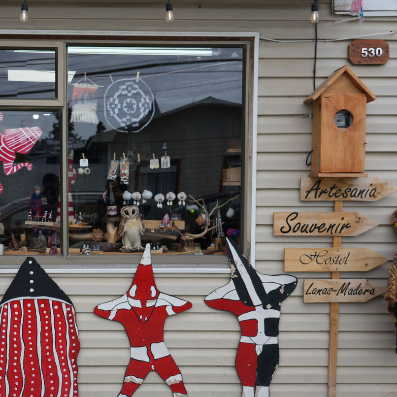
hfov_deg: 30.8
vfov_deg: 31.5
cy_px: 240
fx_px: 701
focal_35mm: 54
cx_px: 77
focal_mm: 32
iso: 100
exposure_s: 1/250
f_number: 5
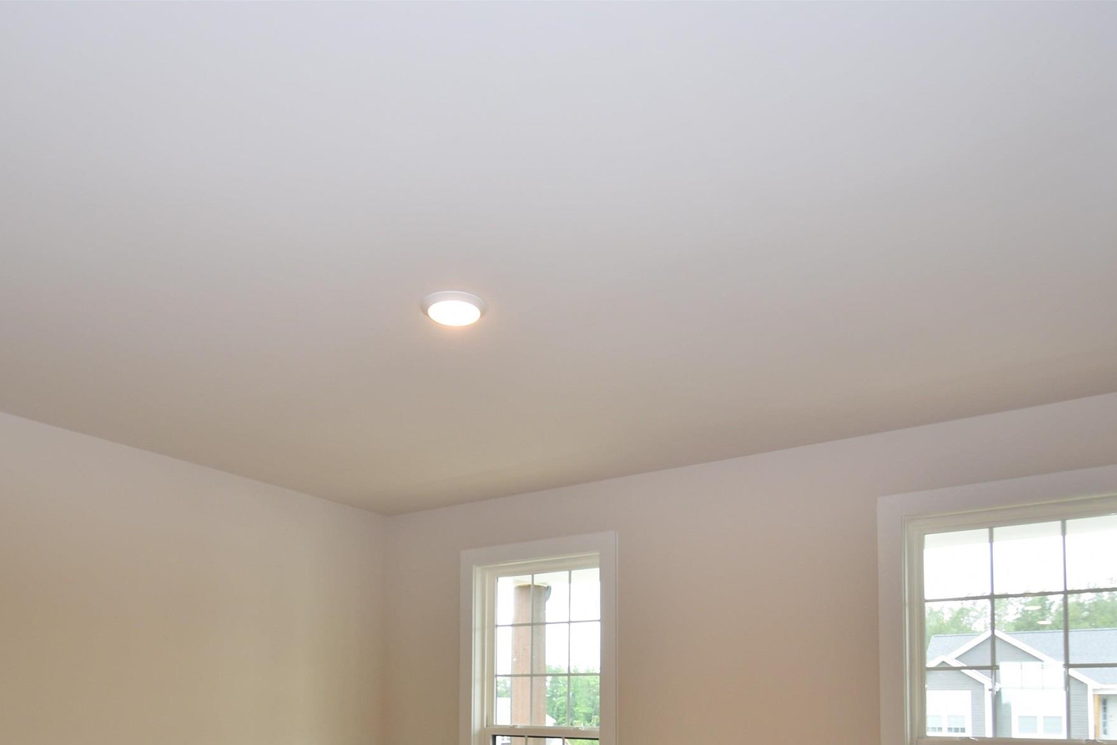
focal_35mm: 26
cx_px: 516
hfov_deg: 69.3
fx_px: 807
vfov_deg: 45.7
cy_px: 645
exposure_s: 1/80
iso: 200
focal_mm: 10
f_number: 4.5
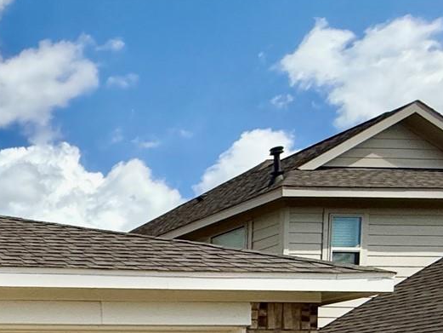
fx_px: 704
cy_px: 453
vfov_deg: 23.1
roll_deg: -1.0
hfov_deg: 23.1
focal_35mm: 55
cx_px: -310
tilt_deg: -1.6
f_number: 2.2
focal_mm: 2.22
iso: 50
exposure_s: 1/2841
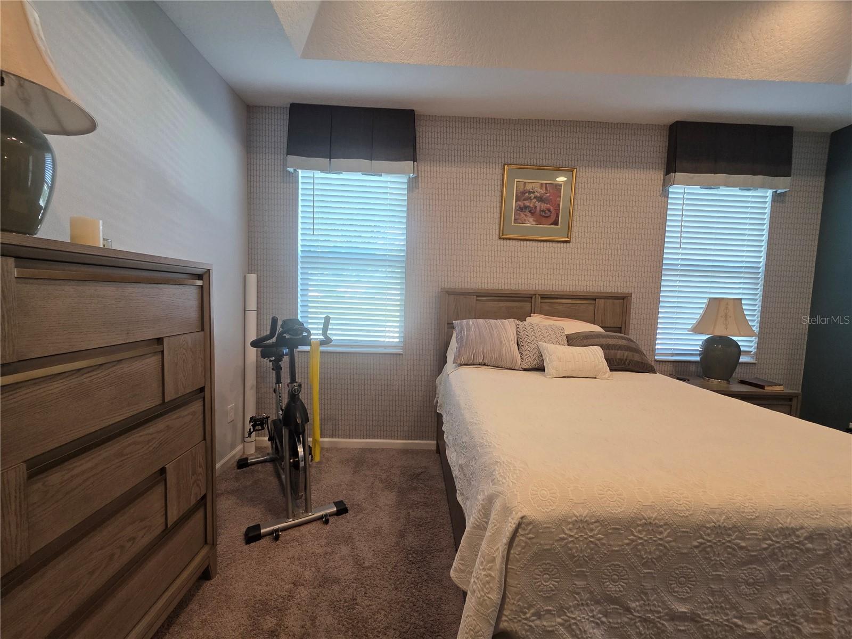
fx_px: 320
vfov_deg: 89.9
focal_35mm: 13
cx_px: 426
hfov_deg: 106.2
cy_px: 320
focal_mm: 2.2
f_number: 1.9
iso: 250
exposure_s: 1/120
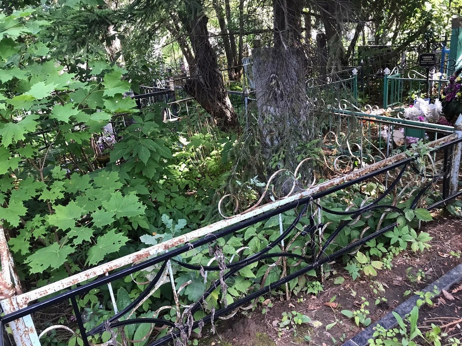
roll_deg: +9.5
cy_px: 173
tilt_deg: -21.0
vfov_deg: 49.7
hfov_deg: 63.4
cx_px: 231
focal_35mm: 28
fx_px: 374
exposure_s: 1/33
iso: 25
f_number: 1.8
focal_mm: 3.99
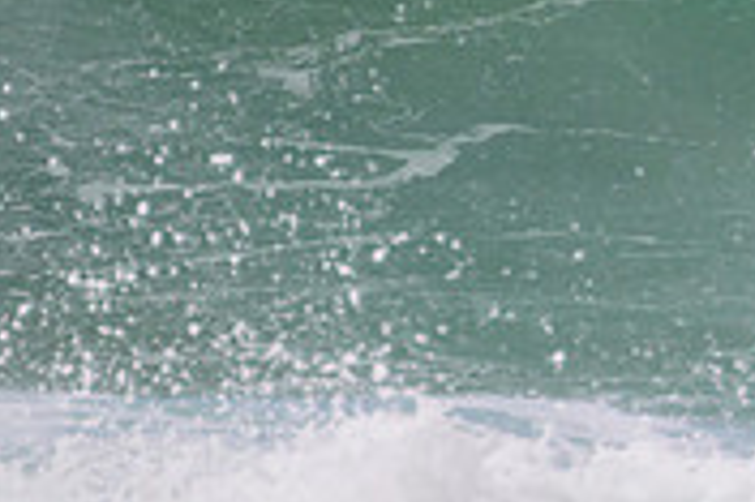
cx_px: 1205
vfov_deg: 0.5
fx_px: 55251
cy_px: -174
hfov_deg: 0.8
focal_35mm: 2637
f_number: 11
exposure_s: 1/2000
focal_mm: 800
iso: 1000
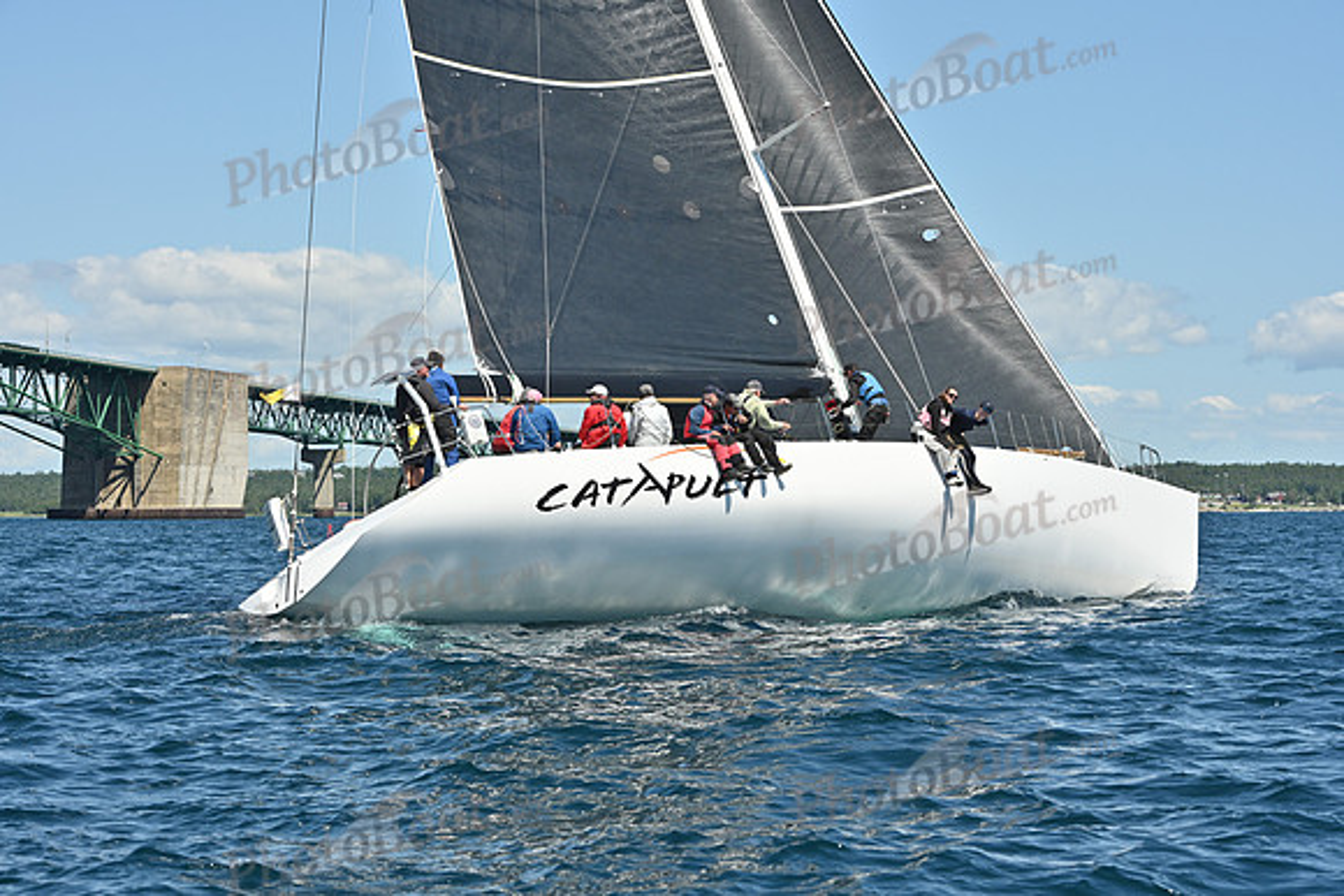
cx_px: 672
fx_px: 3659
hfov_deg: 20.8
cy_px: 448
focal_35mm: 98
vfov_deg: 14.0
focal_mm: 98
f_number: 9
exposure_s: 1/1000
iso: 320
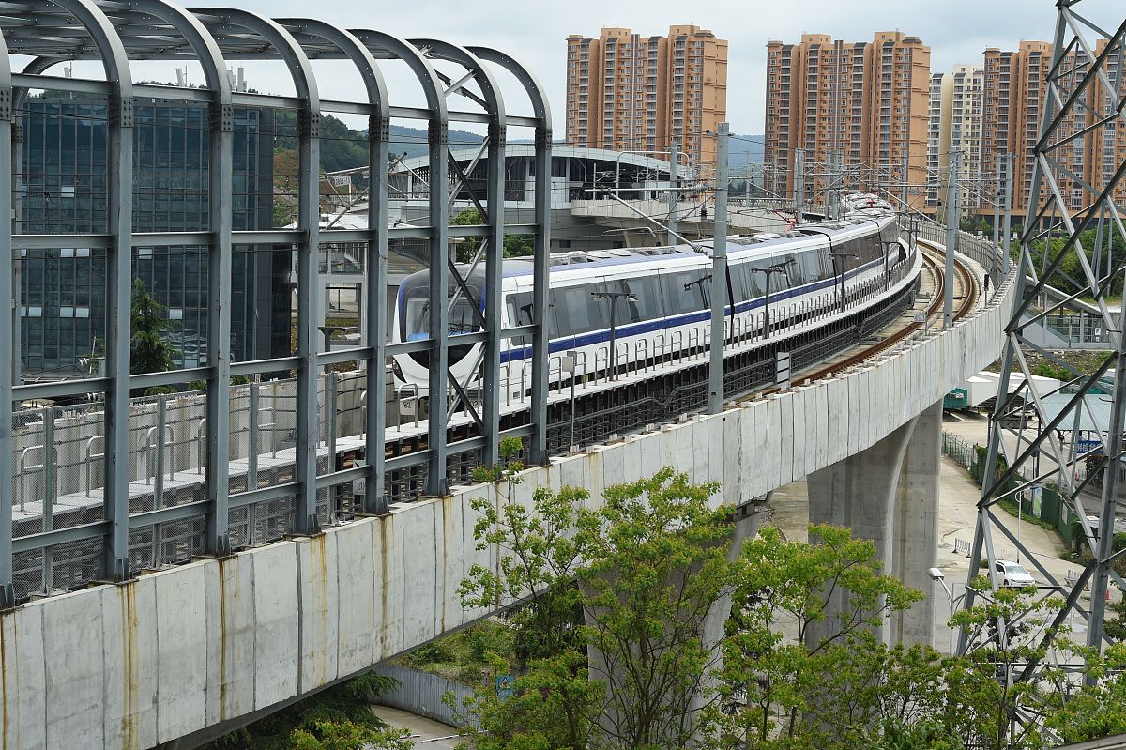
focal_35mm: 72
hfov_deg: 28.1
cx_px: 563
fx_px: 2251
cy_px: 375
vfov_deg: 18.9
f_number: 13
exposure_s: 1/640
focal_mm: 72
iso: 800
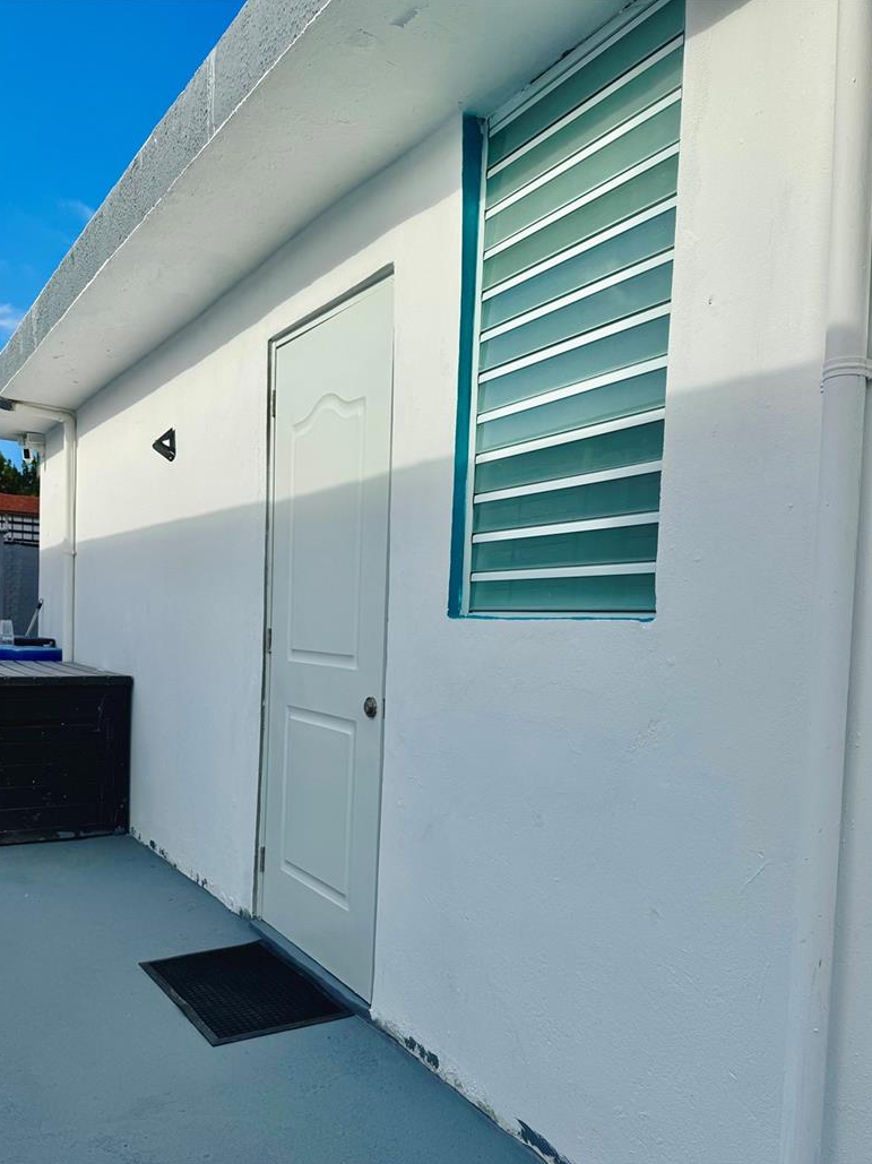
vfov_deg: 63.1
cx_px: 460
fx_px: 941
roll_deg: -2.4
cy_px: 676
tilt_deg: -2.9
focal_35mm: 28
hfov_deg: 49.7
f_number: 1.78
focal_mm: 6.76
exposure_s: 1/6410
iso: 80
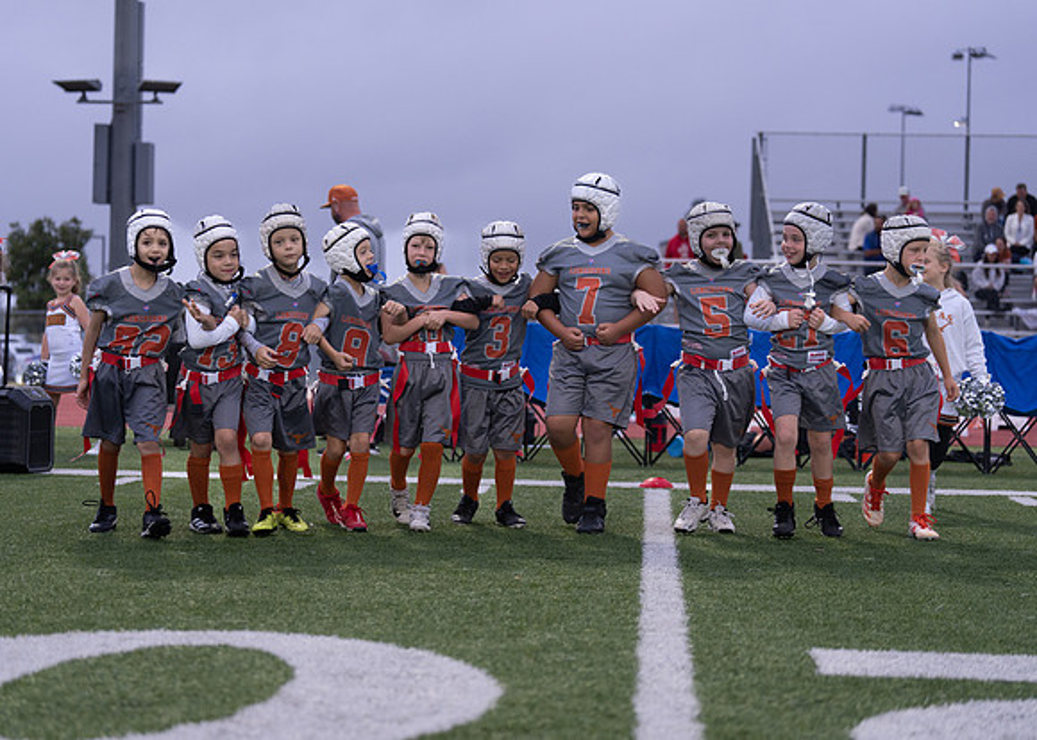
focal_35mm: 75
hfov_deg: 26.3
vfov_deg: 19.0
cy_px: 371
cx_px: 474
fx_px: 2215
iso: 500
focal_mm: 70
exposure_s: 1/320
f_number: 2.8
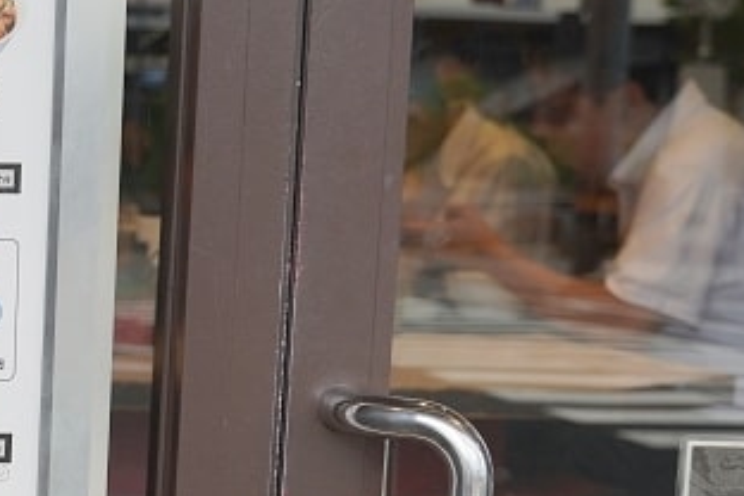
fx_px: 2542
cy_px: 489
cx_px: -513
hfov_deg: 14.9
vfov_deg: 11.0
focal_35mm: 123
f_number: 4.5
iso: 100
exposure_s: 1/80
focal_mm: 32
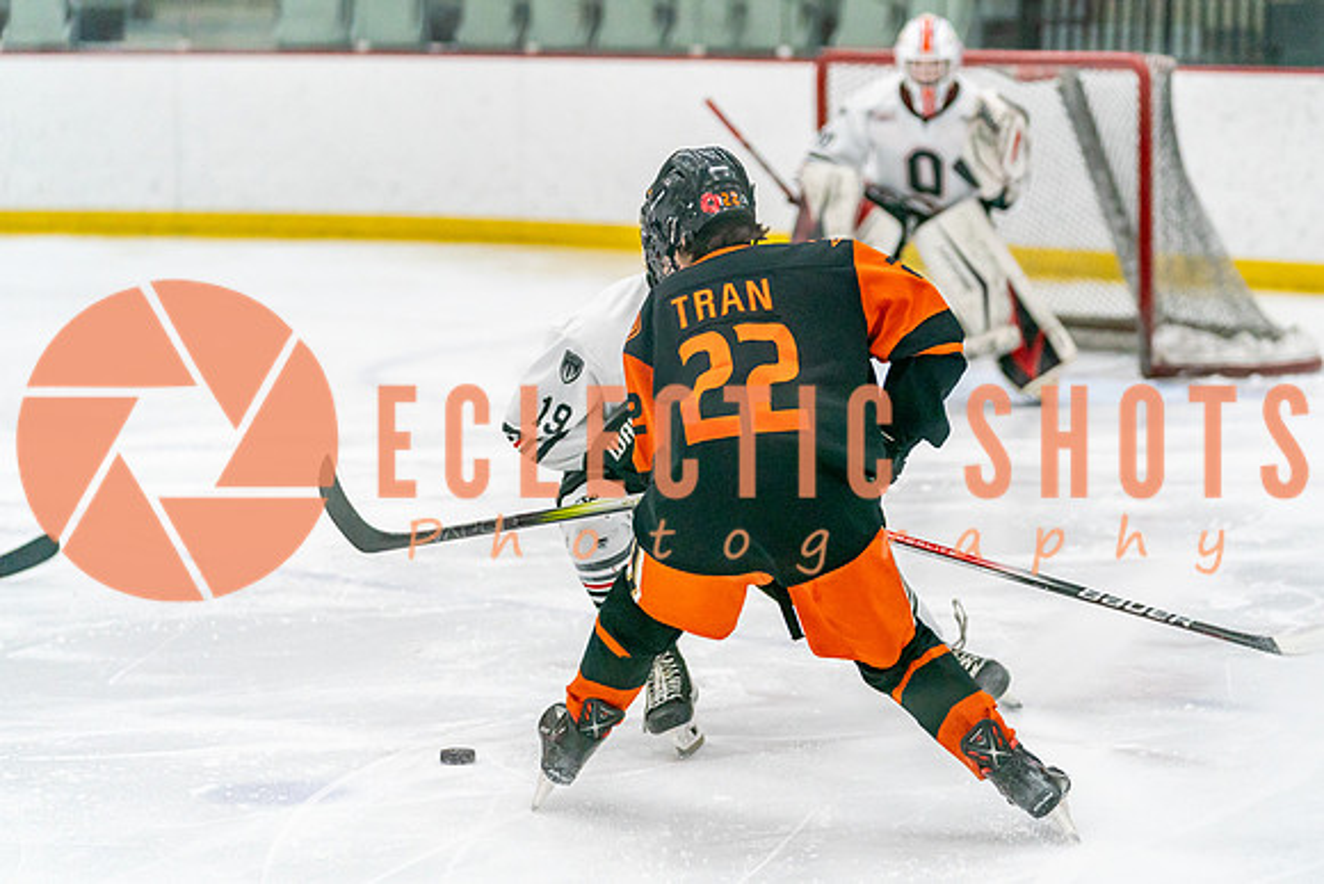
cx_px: 781
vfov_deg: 9.8
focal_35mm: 141
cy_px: 363
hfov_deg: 14.6
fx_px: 5174
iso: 3200
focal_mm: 118
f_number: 2.8
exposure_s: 1/1250
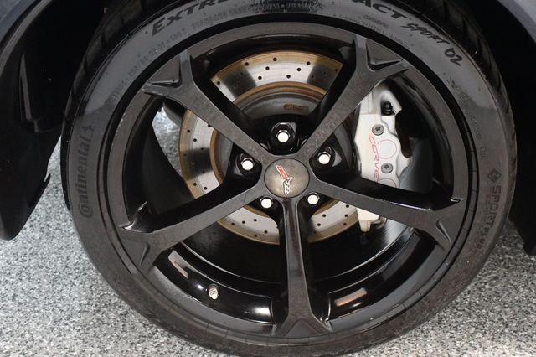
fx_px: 1071
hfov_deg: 28.1
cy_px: 178
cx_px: 268
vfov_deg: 18.9
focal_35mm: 72
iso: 9000
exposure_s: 1/60
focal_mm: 48
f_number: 4.5
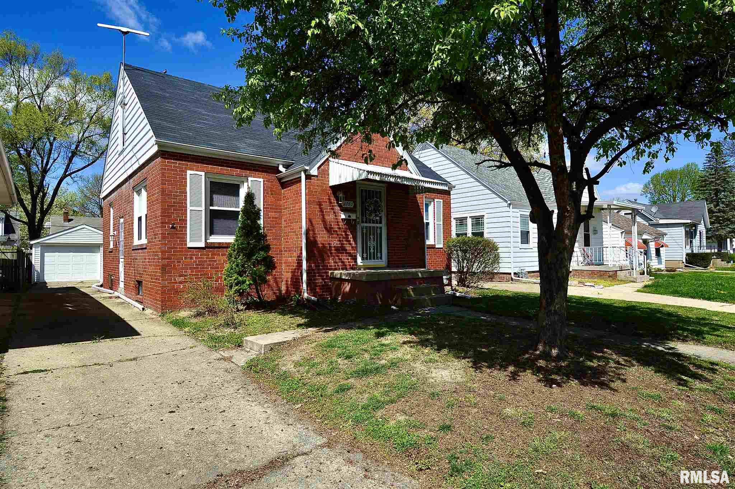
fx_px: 398
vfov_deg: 63.1
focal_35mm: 20
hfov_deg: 85.5
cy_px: 244
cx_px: 368
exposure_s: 1/500
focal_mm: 13
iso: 220
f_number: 11
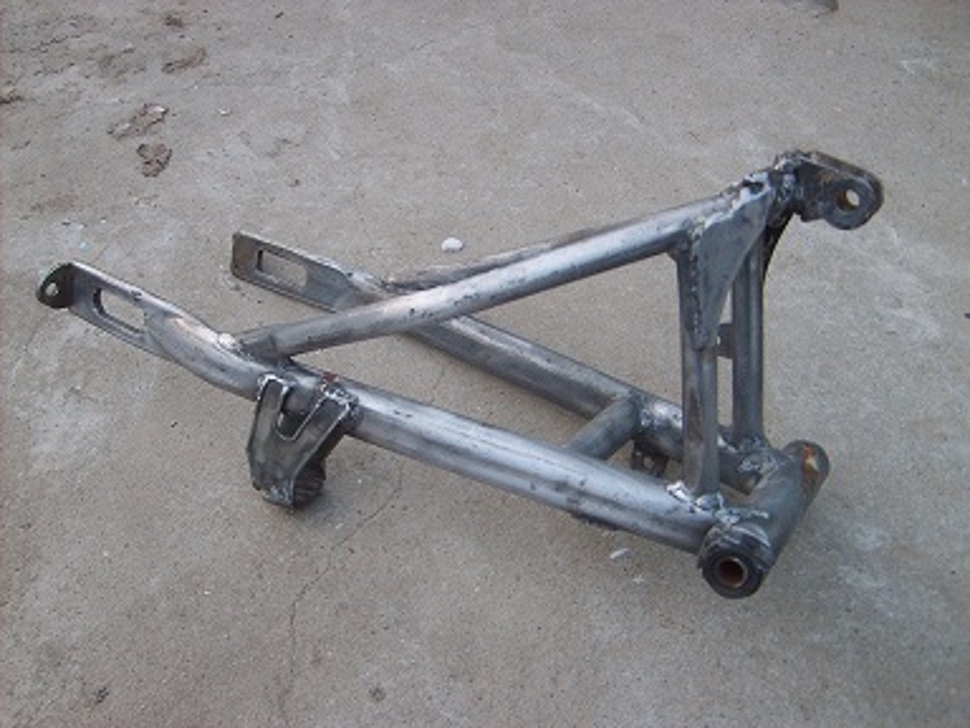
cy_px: 364
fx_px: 981
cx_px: 485
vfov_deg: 40.7
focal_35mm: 35
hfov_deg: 52.6
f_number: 2.8
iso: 50
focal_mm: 5.8
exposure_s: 1/45
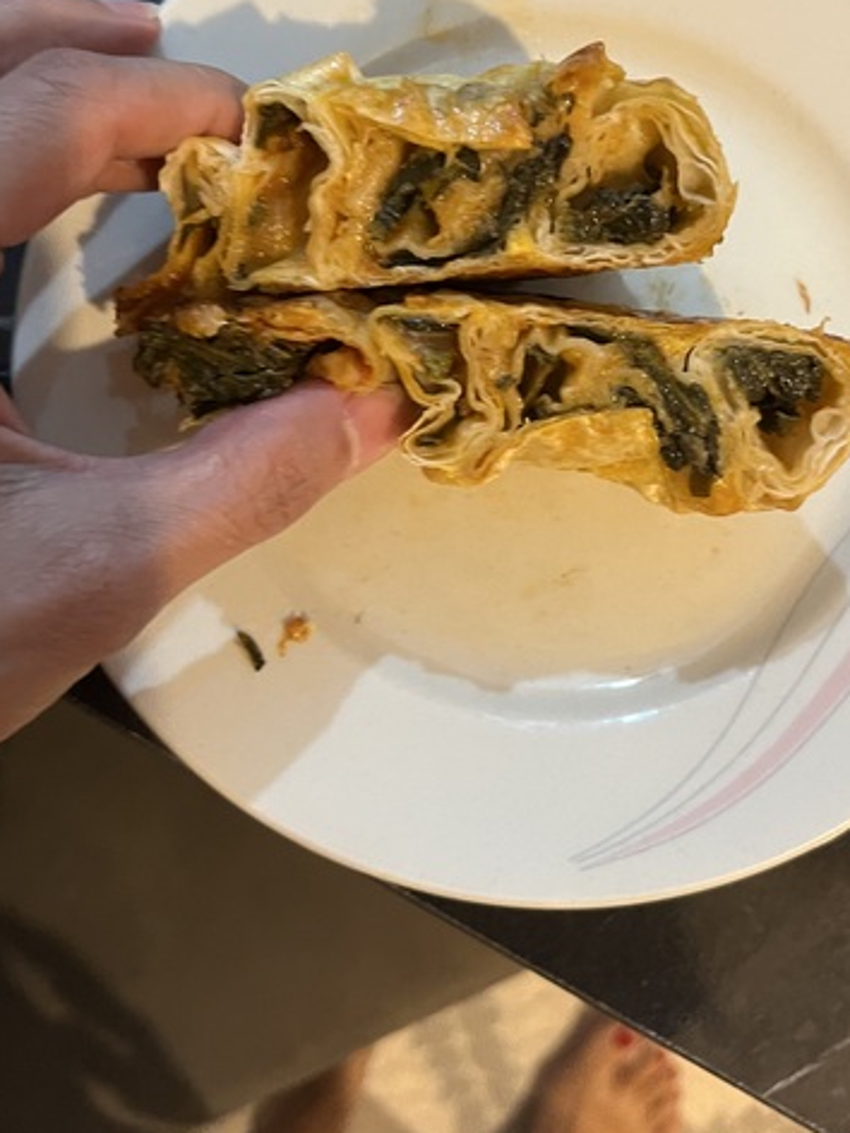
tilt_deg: -81.1
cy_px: 456
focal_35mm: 38
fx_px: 1244
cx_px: 492
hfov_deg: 37.6
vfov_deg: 48.7
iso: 400
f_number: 1.6
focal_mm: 5.1
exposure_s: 1/33
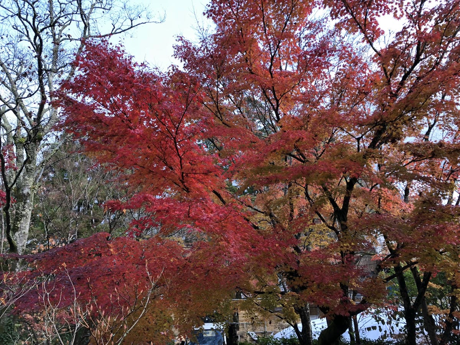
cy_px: 172
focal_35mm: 28
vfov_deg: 49.7
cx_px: 230
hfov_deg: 63.4
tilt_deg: +18.4
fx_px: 372
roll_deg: +0.1
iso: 40
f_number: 1.8
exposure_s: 1/120
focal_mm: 3.99
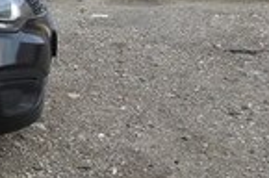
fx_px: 992
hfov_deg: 12.7
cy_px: 57
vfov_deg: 10.3
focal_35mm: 133
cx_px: -338
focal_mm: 3.7
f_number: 1.9
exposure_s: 1/452
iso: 40
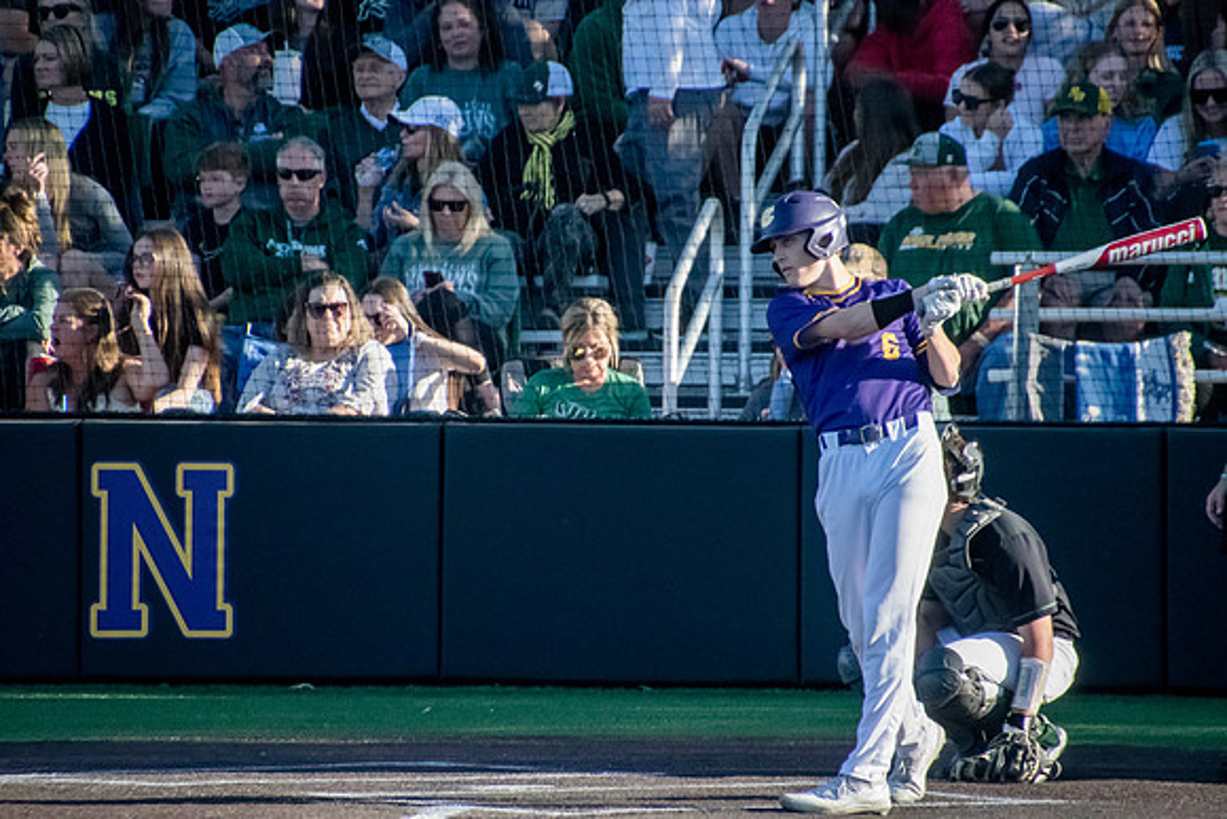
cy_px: 410
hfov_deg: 3.4
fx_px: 20454
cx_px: 614
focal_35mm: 600
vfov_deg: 2.3
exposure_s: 1/4000
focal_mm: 400
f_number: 6.3
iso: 5000
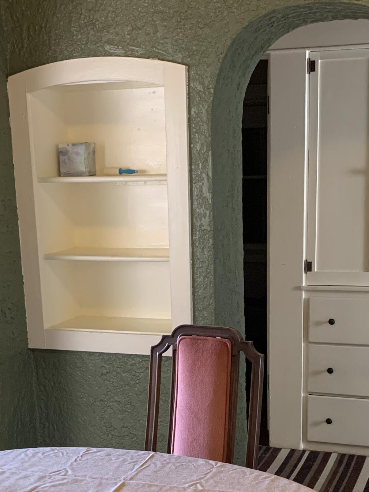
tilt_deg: -15.3
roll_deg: +1.2
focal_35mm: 58
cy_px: 386
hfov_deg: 25.2
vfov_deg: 32.4
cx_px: 184
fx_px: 824
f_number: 1.8
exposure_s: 1/40
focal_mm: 4.25
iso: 400
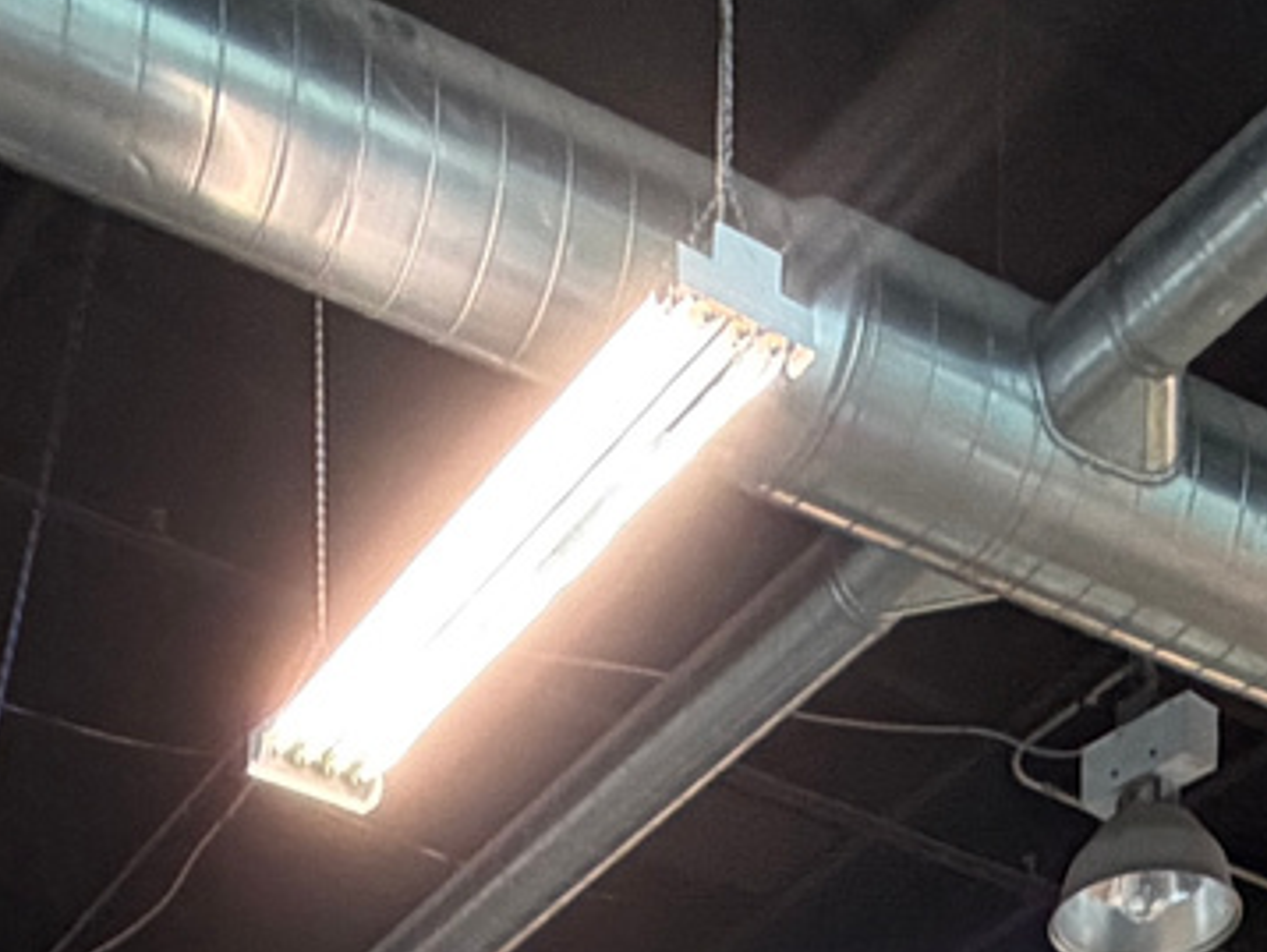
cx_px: 471
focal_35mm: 80
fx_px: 2930
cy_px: 2548
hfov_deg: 24.3
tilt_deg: -2.6
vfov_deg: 12.4
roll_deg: +0.5
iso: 160
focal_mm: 2.22
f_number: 2.2
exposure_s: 1/60
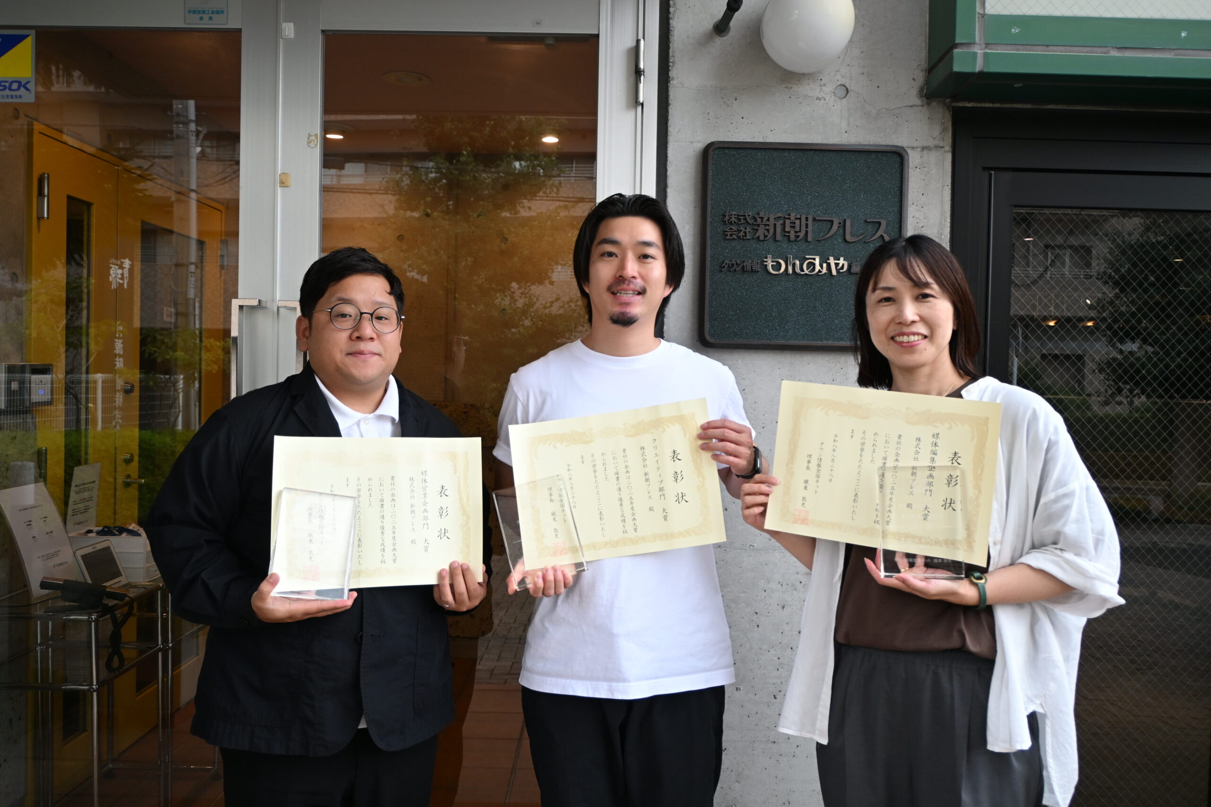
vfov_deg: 43.6
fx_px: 1009
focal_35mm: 30
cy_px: 404
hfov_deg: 61.9
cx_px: 606
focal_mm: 20
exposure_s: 1/250
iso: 400
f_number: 4
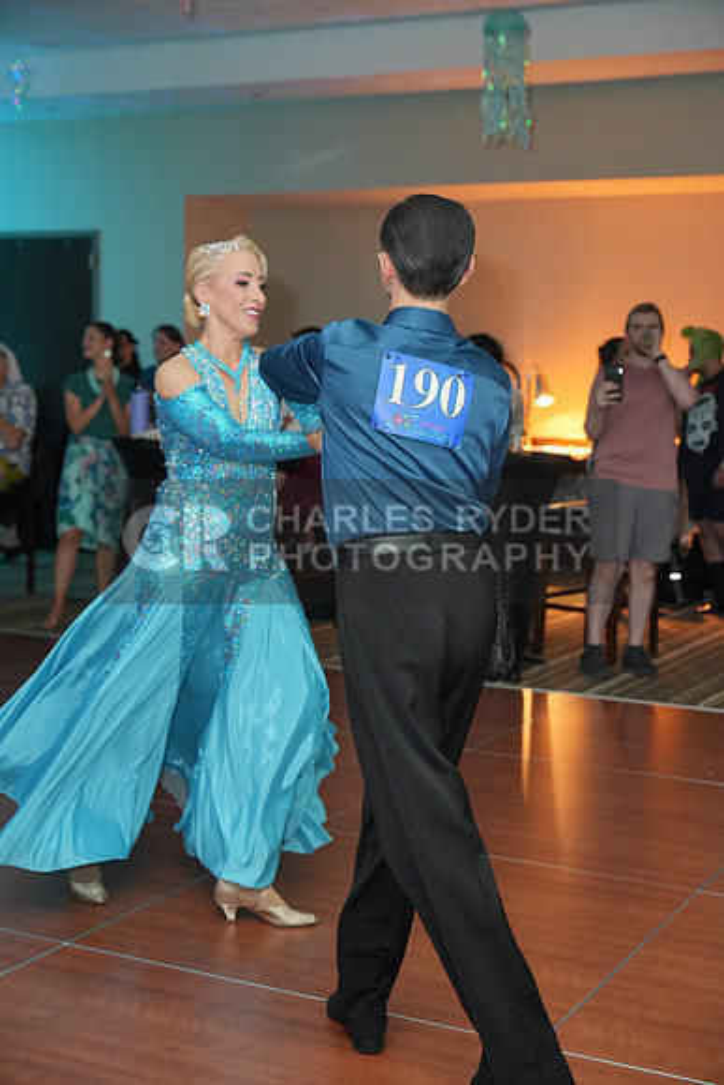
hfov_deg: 25.1
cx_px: 362
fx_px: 1628
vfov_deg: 36.9
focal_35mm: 54
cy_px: 542
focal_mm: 54
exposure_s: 1/200
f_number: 4
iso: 3200
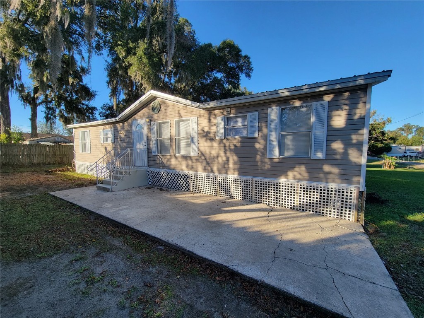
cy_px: 159
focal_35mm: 13
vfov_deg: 89.9
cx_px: 212
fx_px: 159
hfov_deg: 106.2
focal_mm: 2.2
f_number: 2.2
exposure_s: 1/572
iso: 50
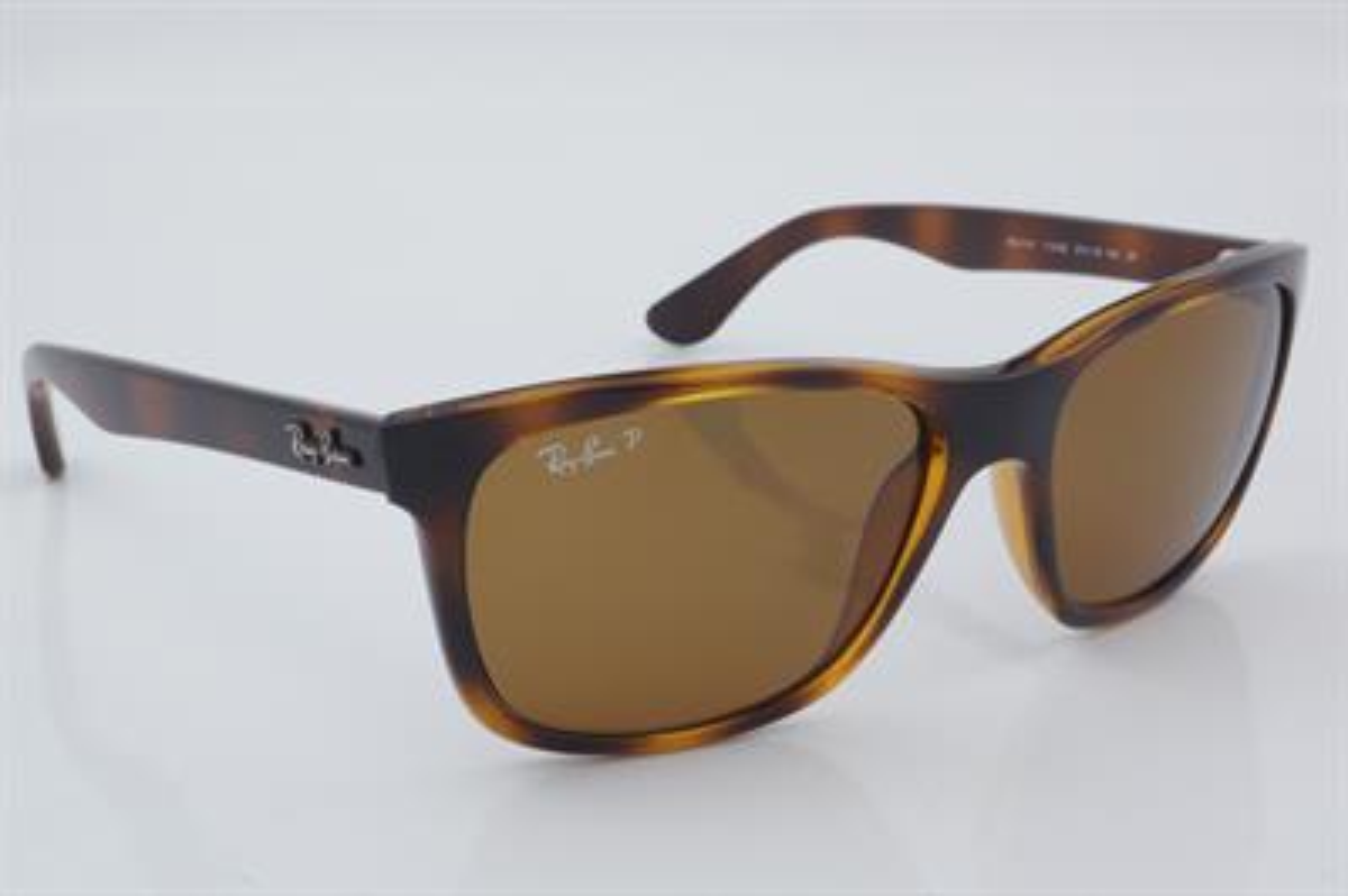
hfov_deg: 27.0
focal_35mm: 75
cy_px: 448
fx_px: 2806
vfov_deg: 18.2
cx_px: 674
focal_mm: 50
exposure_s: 1/4
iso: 100
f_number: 32
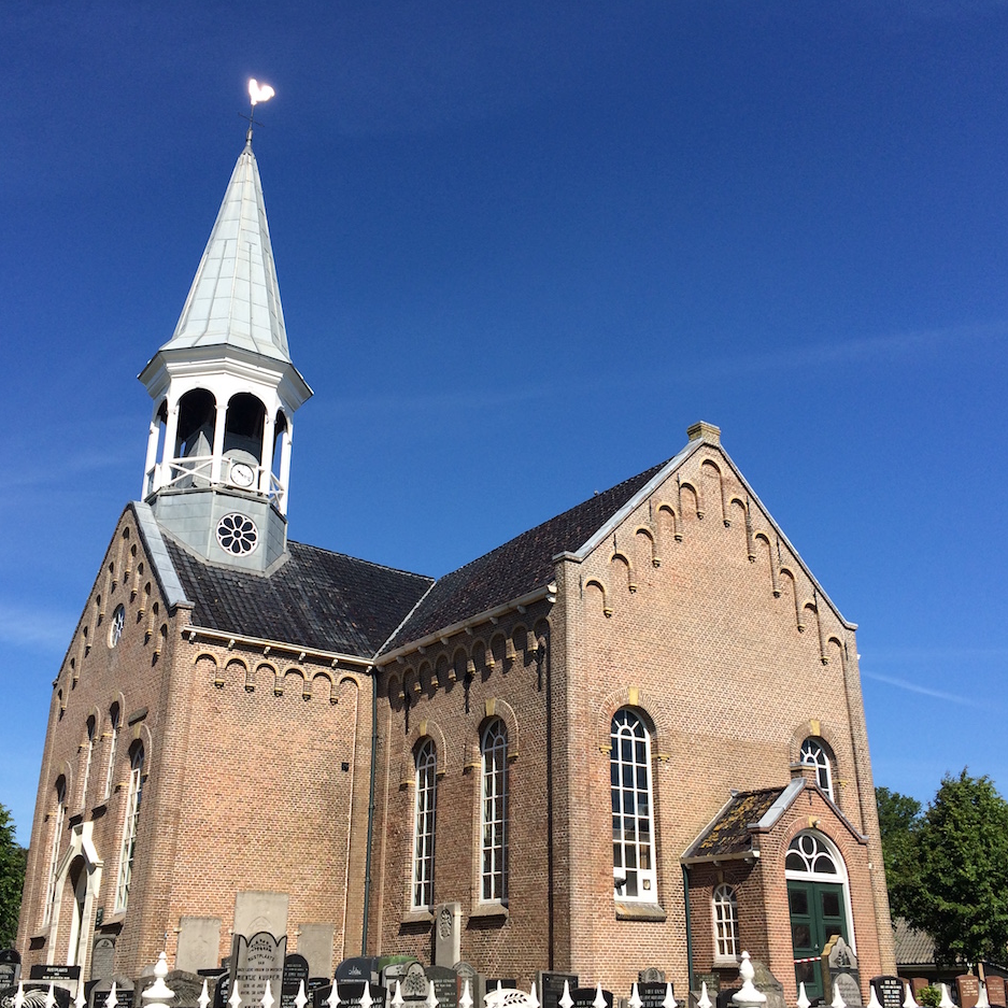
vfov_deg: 47.2
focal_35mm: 35
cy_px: 506
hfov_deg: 47.2
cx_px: 497
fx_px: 1153
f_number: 2.2
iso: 32
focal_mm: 4.15
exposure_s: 1/2283
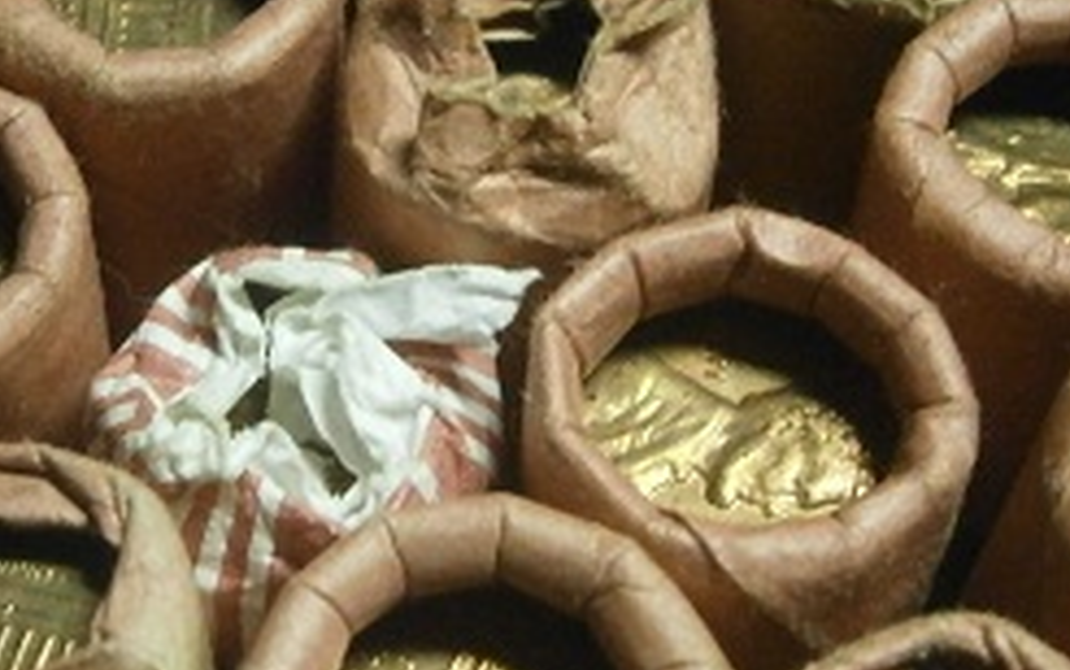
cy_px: 250
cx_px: 448
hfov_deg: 22.8
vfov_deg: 14.4
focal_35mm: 91
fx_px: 2655
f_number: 3.4
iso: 800
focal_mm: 8.3
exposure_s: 1/50
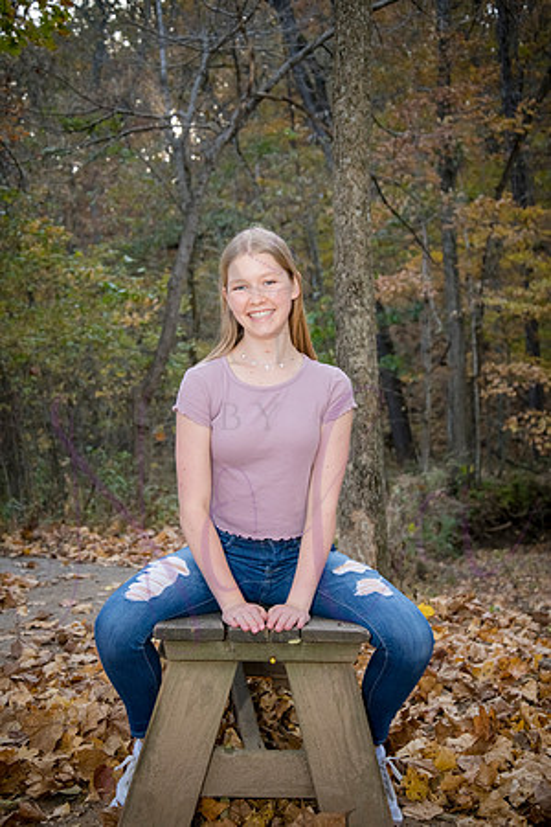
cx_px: 276
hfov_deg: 28.1
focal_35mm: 48
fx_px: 1102
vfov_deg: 41.1
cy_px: 414
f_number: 5
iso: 800
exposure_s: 1/250
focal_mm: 48
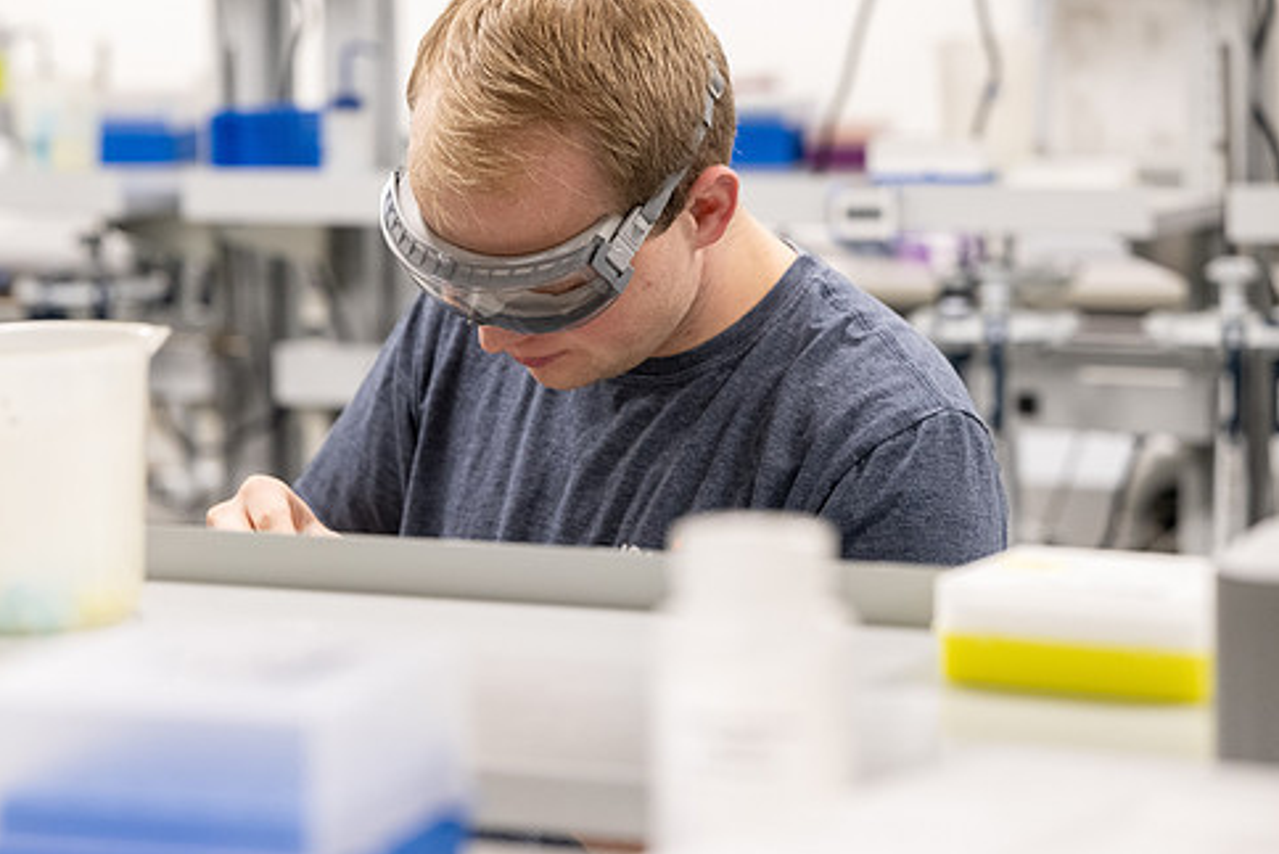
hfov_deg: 17.8
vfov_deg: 11.9
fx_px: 4087
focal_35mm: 115
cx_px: 529
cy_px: 361
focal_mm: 96
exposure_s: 1/250
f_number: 4
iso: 2500
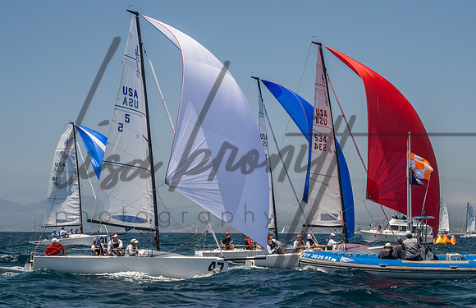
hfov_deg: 29.0
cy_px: 140
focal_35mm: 70
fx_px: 919
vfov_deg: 19.0
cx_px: 275
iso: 640
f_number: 9
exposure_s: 1/640
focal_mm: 47
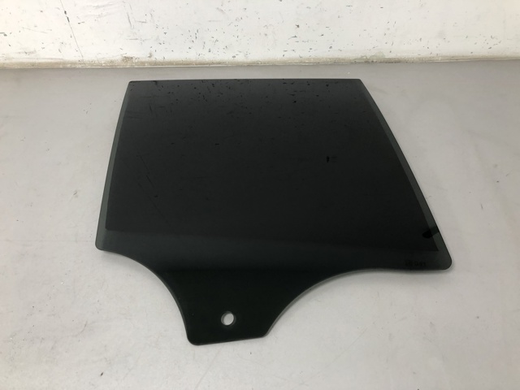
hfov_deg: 63.4
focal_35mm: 28
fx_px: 421
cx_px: 260
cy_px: 195
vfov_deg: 49.7
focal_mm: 4
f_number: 1.8
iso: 40
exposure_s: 1/25
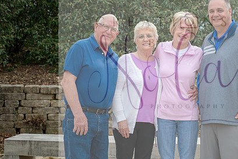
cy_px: 55
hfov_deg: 17.9
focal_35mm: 114
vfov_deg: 12.0
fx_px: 754
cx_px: 164
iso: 400
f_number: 6.3
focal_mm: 80
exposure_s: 1/640
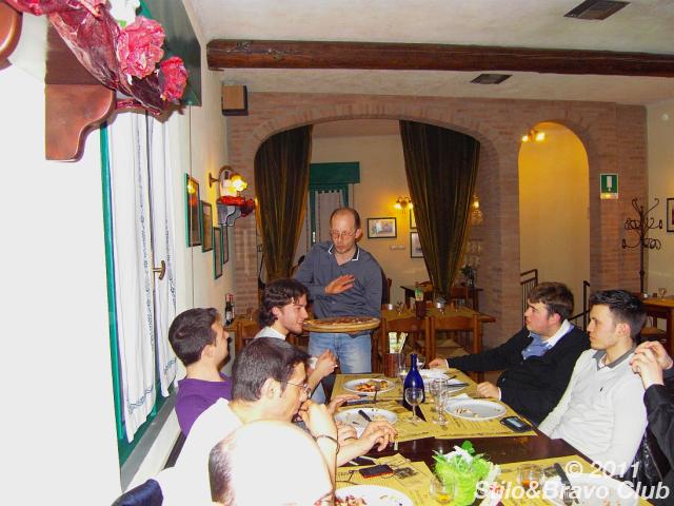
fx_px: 545
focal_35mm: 28
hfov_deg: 63.4
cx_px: 337
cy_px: 253
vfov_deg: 49.7
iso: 320
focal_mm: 6
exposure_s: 1/40
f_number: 2.8
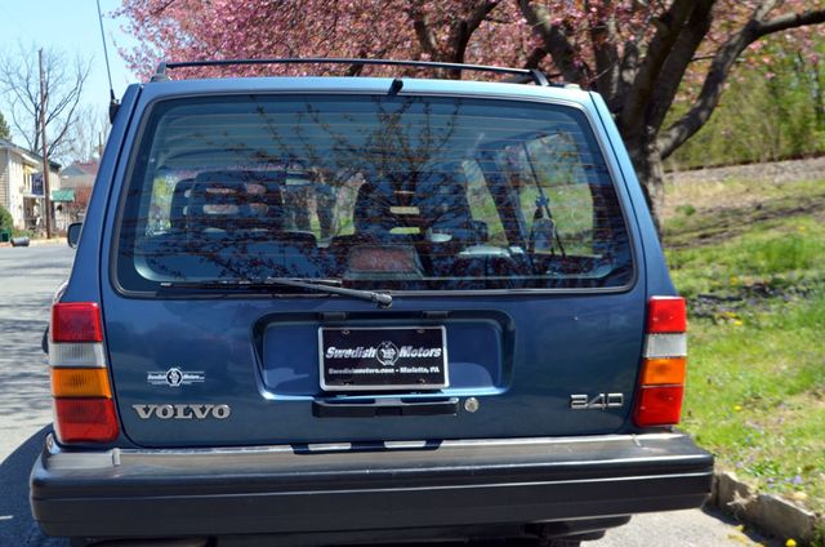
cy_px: 274
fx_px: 1304
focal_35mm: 57
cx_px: 412
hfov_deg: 35.1
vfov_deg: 23.7
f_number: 8
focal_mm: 38
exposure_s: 1/250
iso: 200
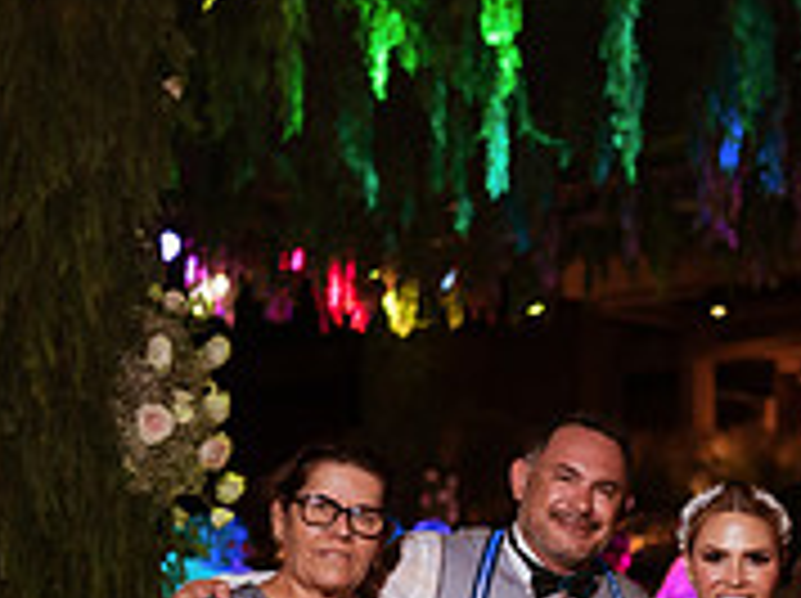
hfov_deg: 22.7
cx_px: 646
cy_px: 701
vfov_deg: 16.7
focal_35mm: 85
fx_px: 1964
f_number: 1.8
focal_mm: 35
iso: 1600
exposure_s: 1/160
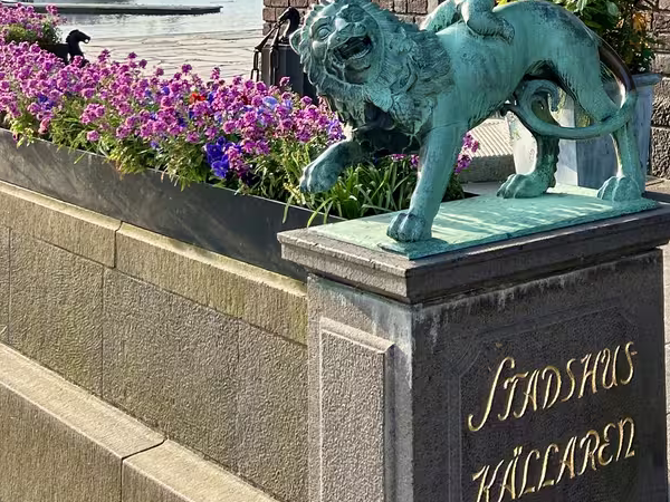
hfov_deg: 35.8
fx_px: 1006
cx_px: 523
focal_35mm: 52
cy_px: 22
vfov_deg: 26.8
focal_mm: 5.7
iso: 50
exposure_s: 1/1377
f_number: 1.5
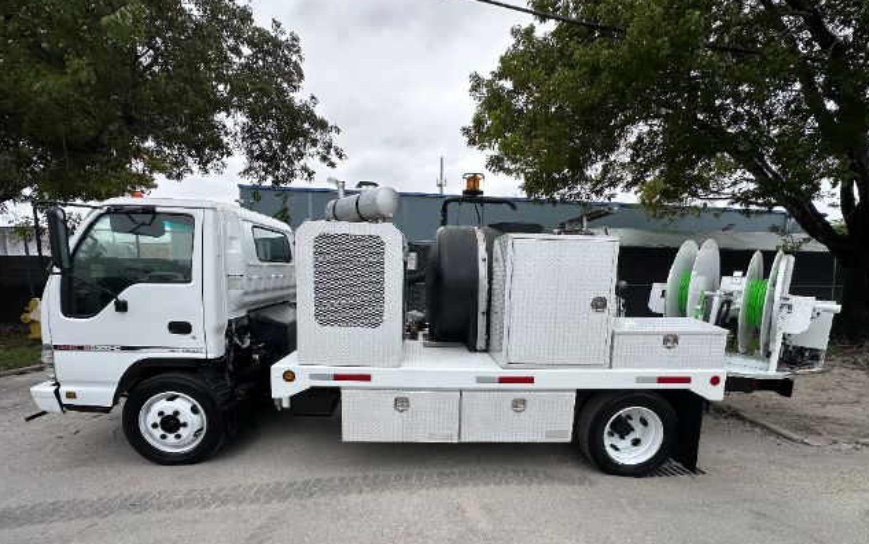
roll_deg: -0.3
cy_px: 323
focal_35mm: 15
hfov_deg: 101.4
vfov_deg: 74.1
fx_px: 355
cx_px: 437
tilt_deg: -7.4
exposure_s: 1/356
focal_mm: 2.22
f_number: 2.2
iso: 40
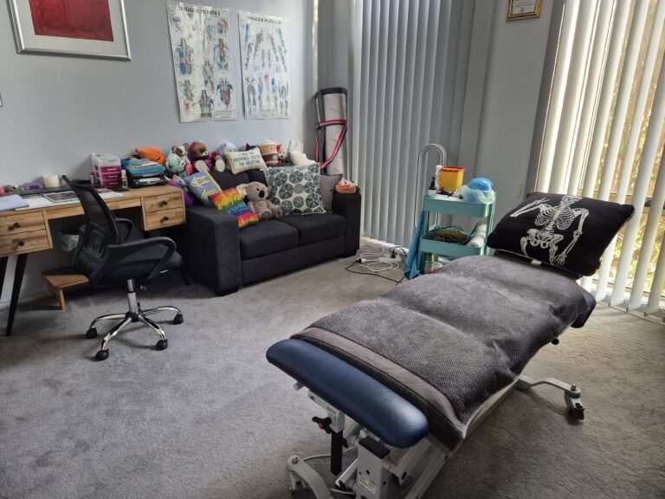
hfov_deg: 73.9
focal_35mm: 23
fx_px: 442
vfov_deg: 58.9
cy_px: 250
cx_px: 332
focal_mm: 5.4
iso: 1000
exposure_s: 1/100
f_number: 1.8
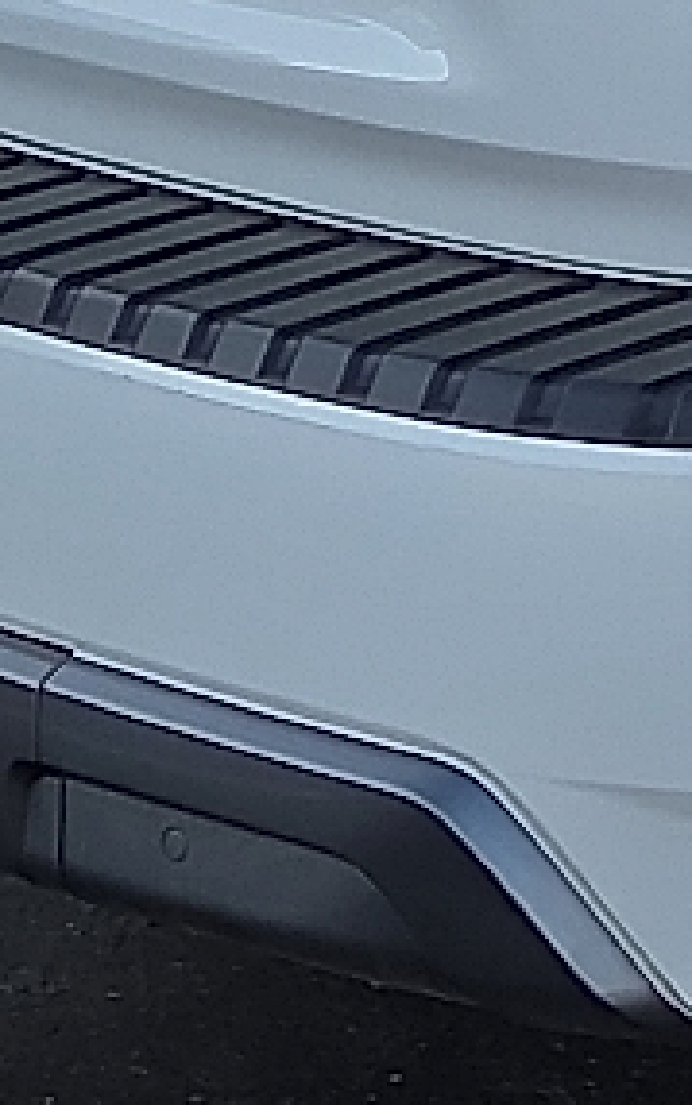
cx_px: 1794
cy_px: -502
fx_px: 5727
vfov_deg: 10.7
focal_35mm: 190
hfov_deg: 6.5
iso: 25
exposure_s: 1/588
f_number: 1.8
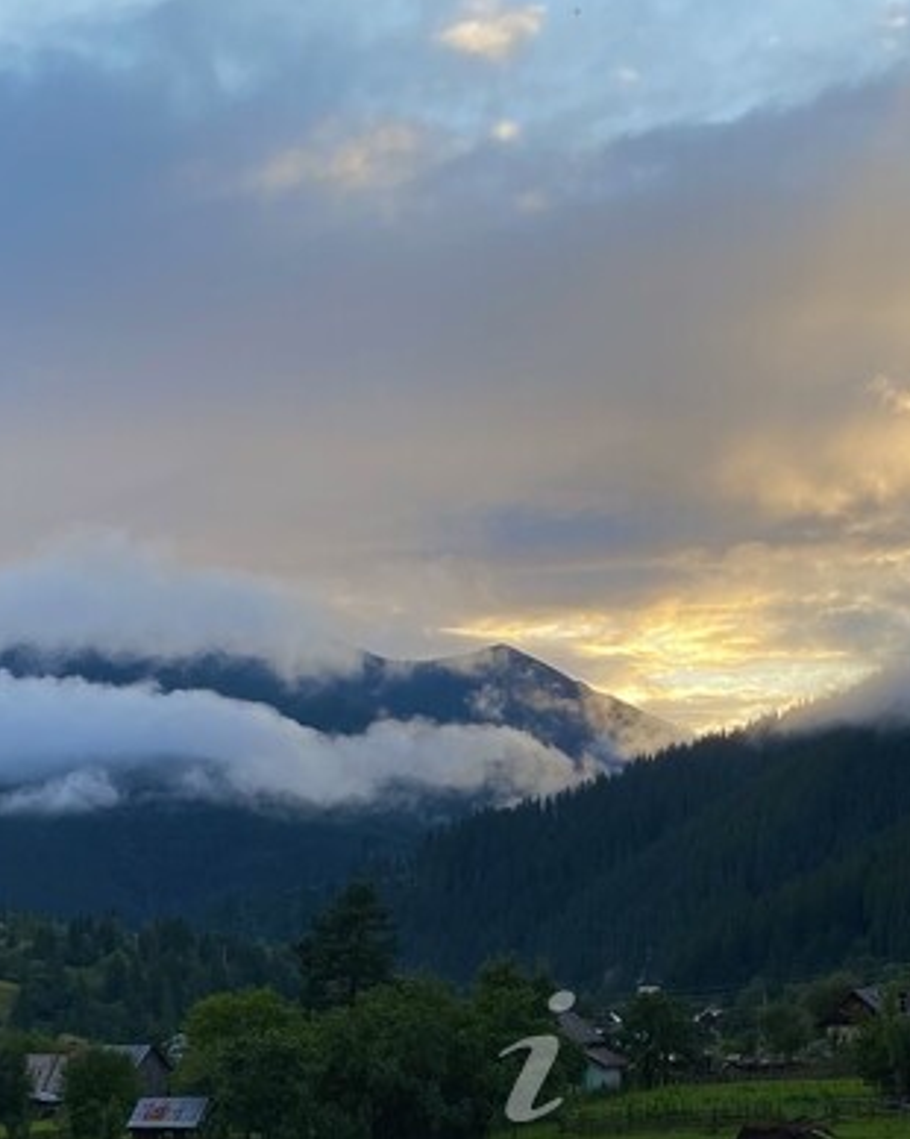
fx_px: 2257
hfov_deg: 22.8
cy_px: 1027
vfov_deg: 27.3
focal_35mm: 67
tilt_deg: -0.2
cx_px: 487
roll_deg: -0.2
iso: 32
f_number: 1.8
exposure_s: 1/782
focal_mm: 4.25
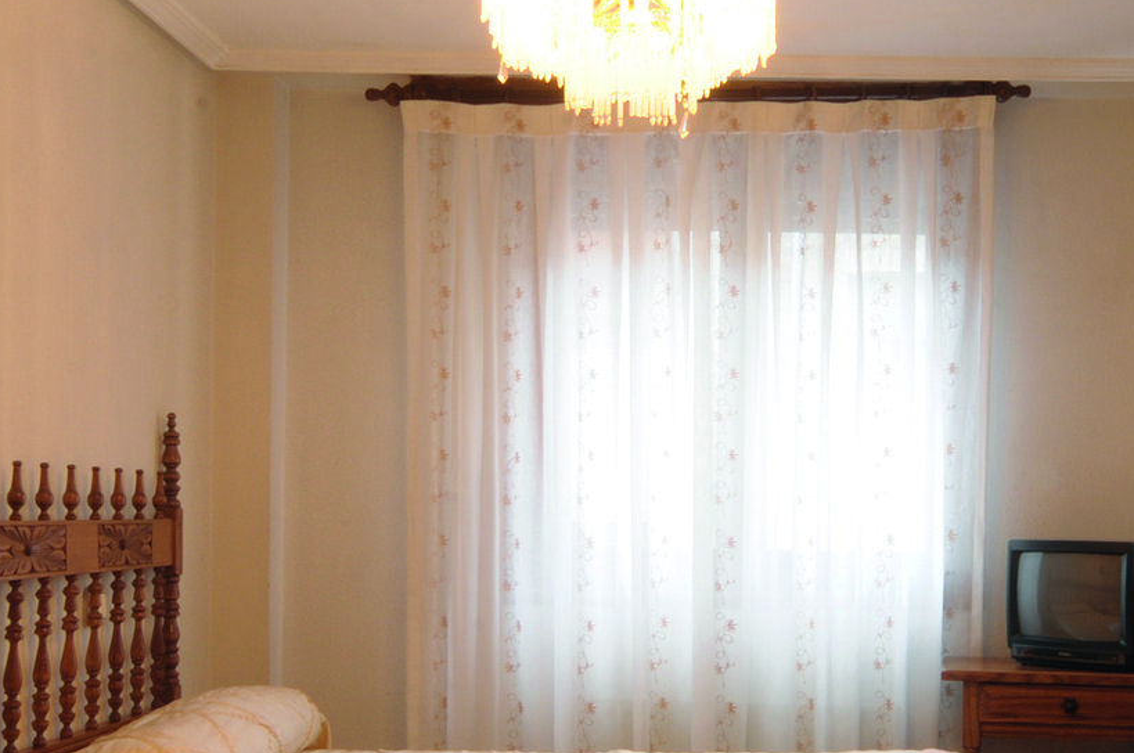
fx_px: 1416
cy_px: 491
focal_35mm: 45
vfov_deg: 29.6
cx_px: 784
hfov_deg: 42.9
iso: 200
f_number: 20
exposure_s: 2
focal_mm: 12
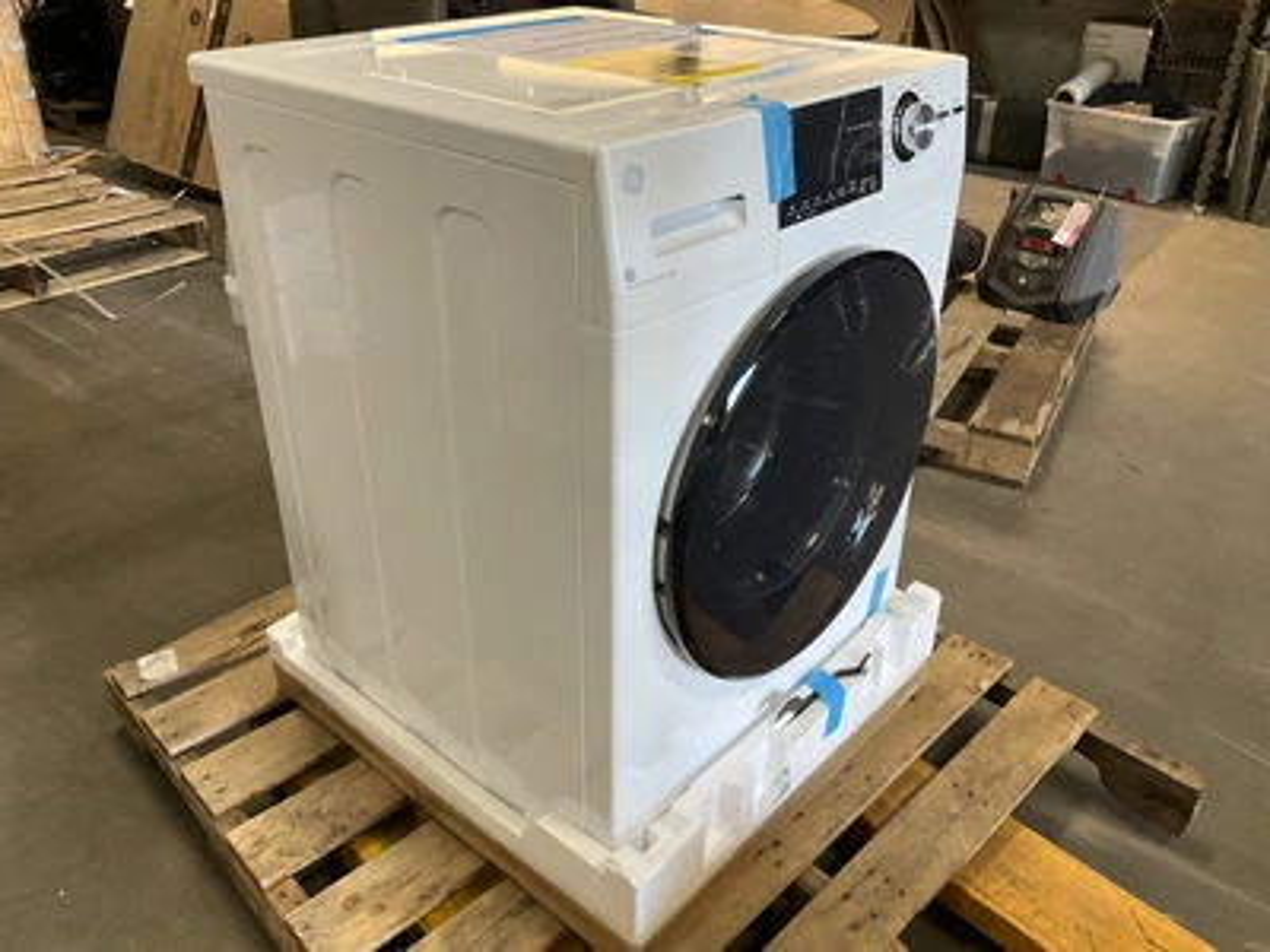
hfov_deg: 61.7
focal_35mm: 29
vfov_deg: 48.2
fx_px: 1064
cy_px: 476
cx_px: 635
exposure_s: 1/60
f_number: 1.8
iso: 125
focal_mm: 3
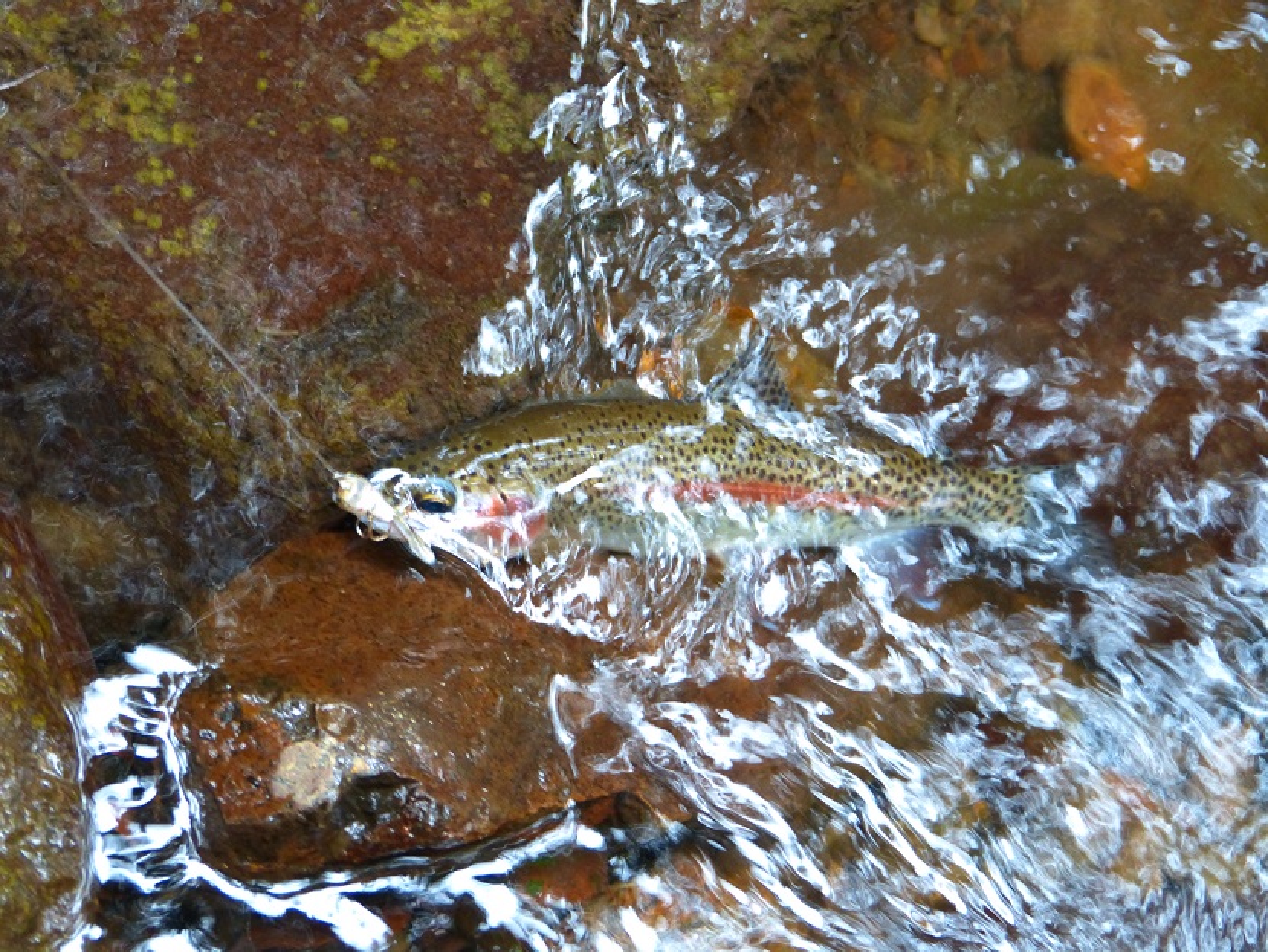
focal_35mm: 90
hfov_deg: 21.8
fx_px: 3298
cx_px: 634
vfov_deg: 16.4
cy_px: 476
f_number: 3.4
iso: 400
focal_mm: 16.1
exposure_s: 1/25
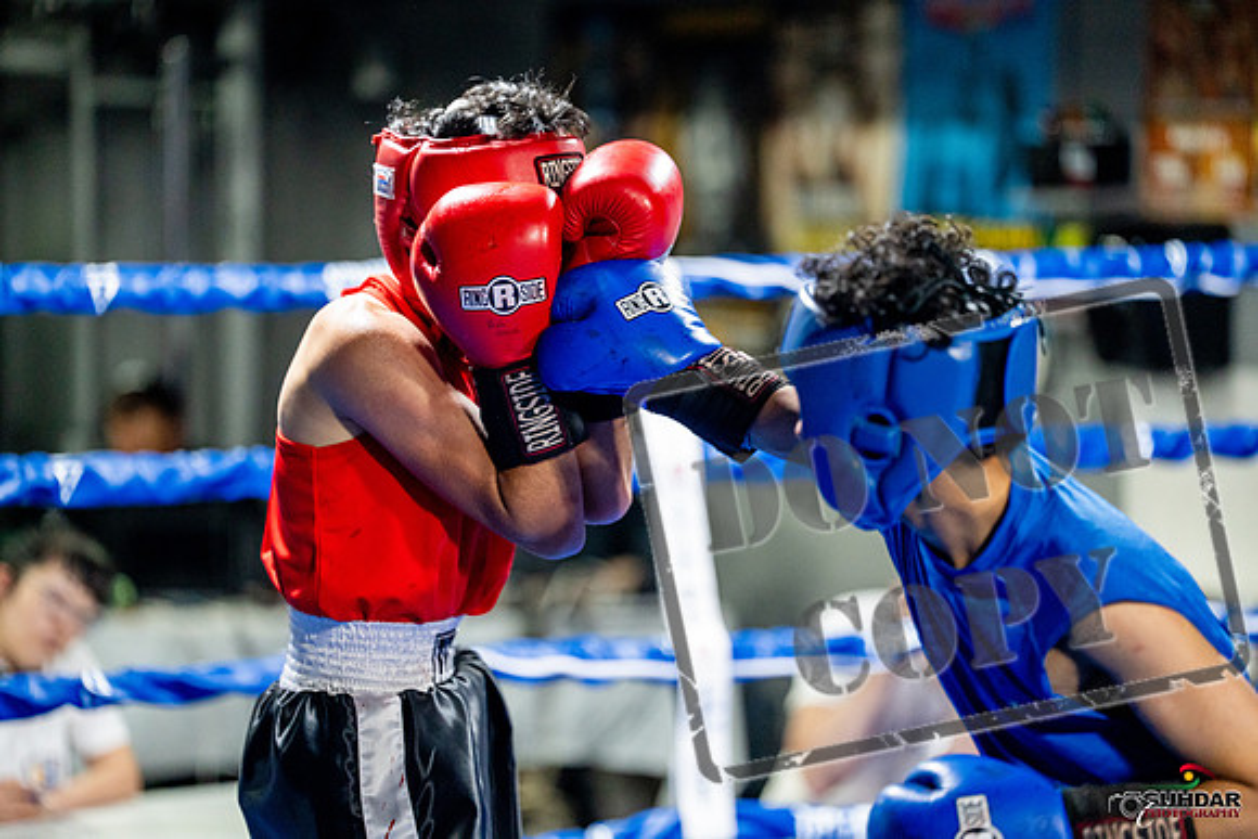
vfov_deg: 10.4
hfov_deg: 15.5
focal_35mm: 132
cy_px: 420
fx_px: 4614
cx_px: 629
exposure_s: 1/800
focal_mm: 132
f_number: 2
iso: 4000
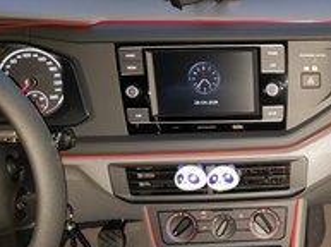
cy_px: 189
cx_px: 329
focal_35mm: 54
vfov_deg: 26.6
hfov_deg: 32.8
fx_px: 515
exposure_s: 1/10
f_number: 1.7
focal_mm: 4.3
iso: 125
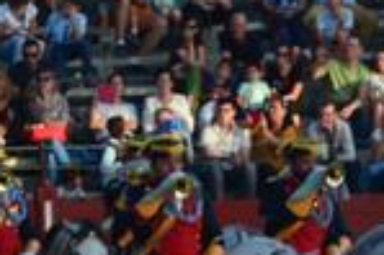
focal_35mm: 604
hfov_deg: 3.4
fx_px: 6432
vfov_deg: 2.3
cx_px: 358
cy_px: 28
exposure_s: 1/60
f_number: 8
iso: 250
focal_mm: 75
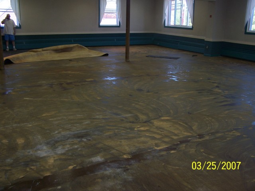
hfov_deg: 49.0
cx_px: 128
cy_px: 96
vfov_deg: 37.7
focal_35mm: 38
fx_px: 280
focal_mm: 6.3
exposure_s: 1/60
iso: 80
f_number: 2.8
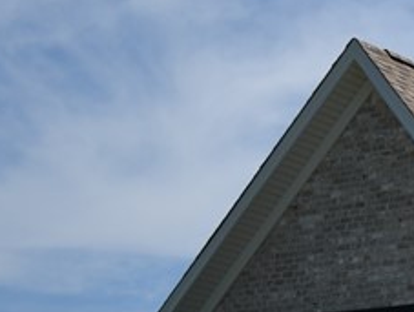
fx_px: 1485
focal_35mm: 124
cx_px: 952
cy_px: 418
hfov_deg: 12.7
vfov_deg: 11.6
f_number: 4.5
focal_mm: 18
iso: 100
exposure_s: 1/1600
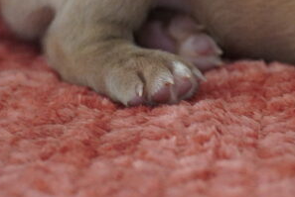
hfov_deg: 9.6
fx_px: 1738
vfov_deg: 6.4
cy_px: -116
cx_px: 350
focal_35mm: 212
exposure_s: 1/160
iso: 3200
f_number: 2.8
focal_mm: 41
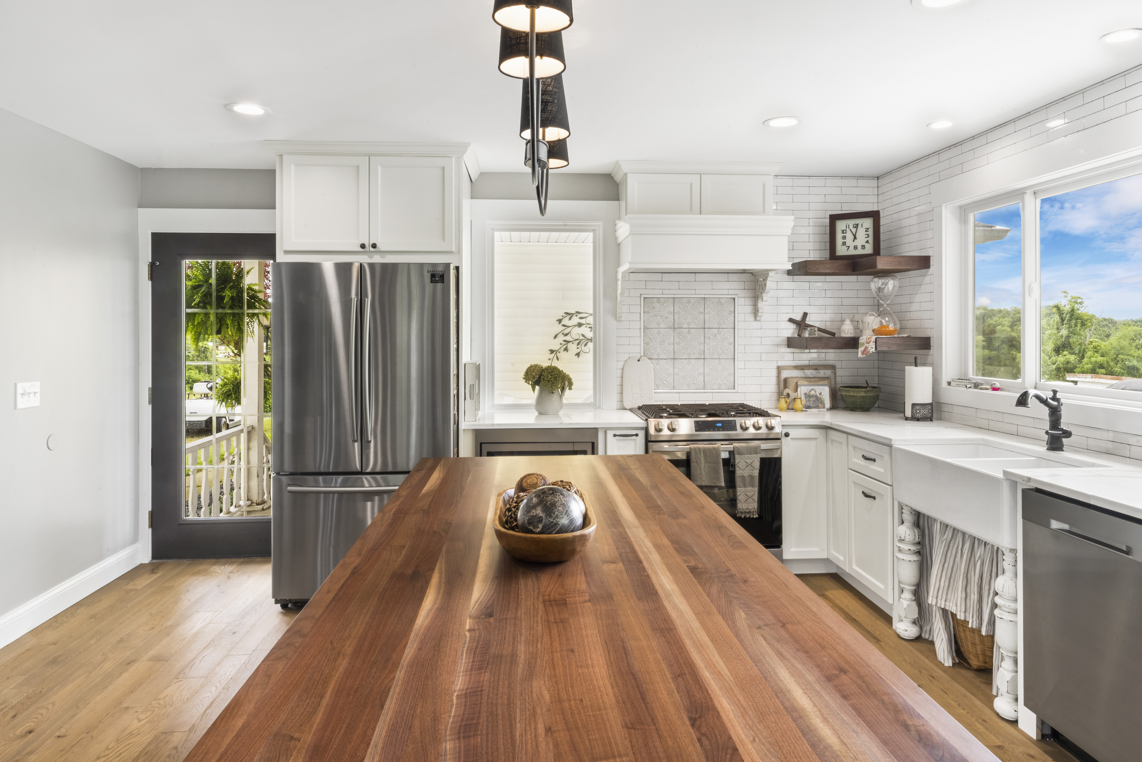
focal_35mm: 22
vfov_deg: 57.2
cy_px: 377
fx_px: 698
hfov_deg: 78.6
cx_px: 570
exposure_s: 1.6
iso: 320
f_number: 22
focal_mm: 21
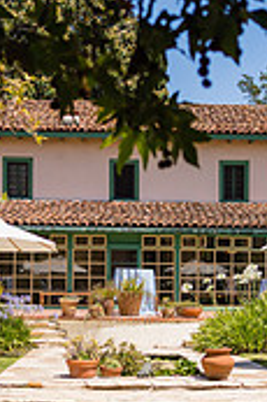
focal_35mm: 91
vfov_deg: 22.4
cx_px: 188
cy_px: 239
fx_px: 1014
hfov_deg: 15.0
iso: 100
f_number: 2.5
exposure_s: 1/2000
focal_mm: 35
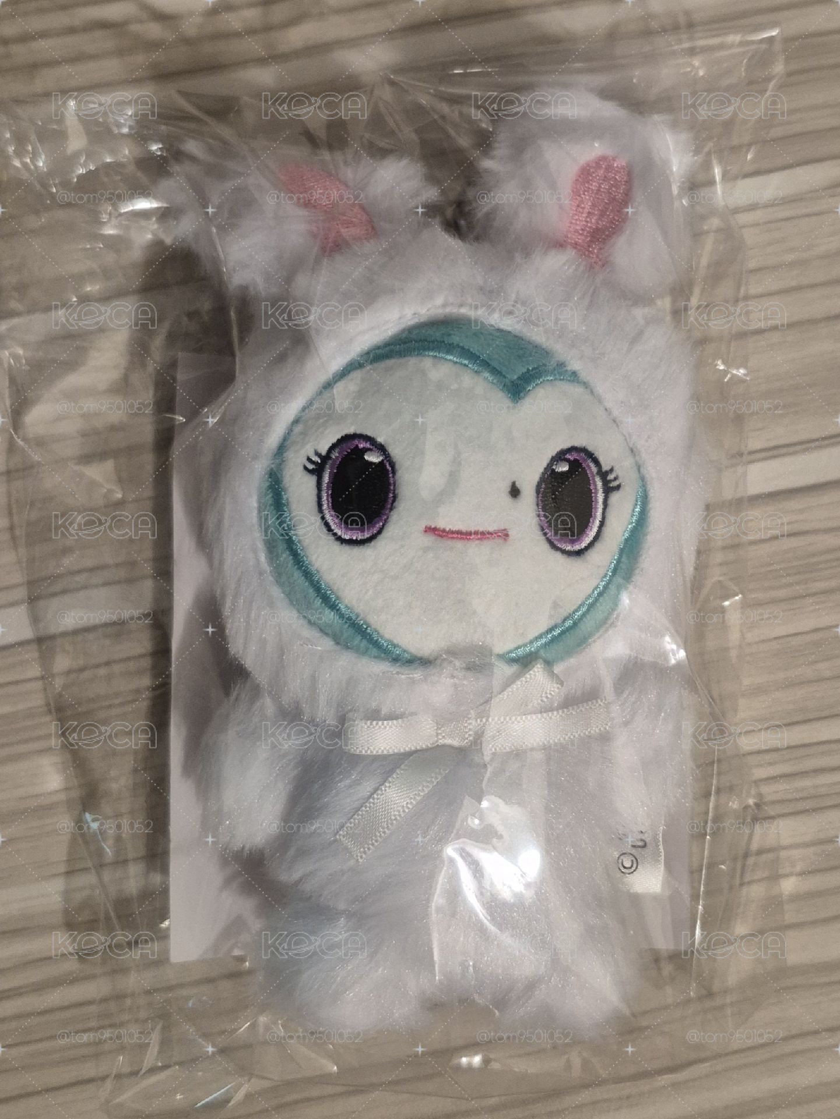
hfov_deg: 58.9
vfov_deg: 73.9
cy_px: 560
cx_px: 420
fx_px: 744
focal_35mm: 23
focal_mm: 5.4
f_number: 1.8
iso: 500
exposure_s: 1/60.2
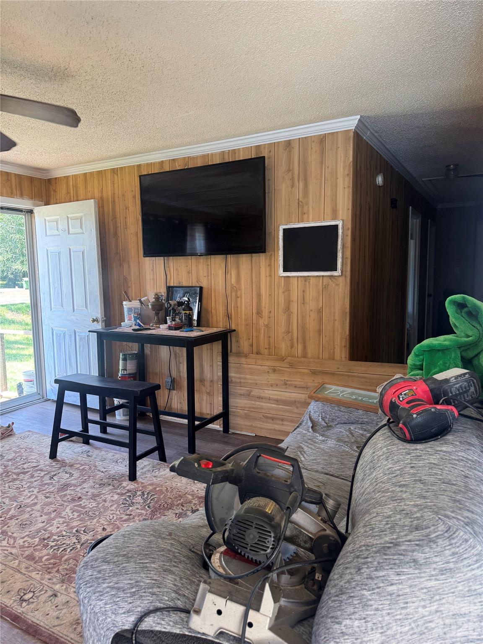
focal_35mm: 24
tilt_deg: -5.3
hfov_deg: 56.8
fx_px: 446
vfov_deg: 71.6
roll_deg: +1.3
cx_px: 242
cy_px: 322
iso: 200
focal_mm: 6.76
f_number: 1.78
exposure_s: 1/120
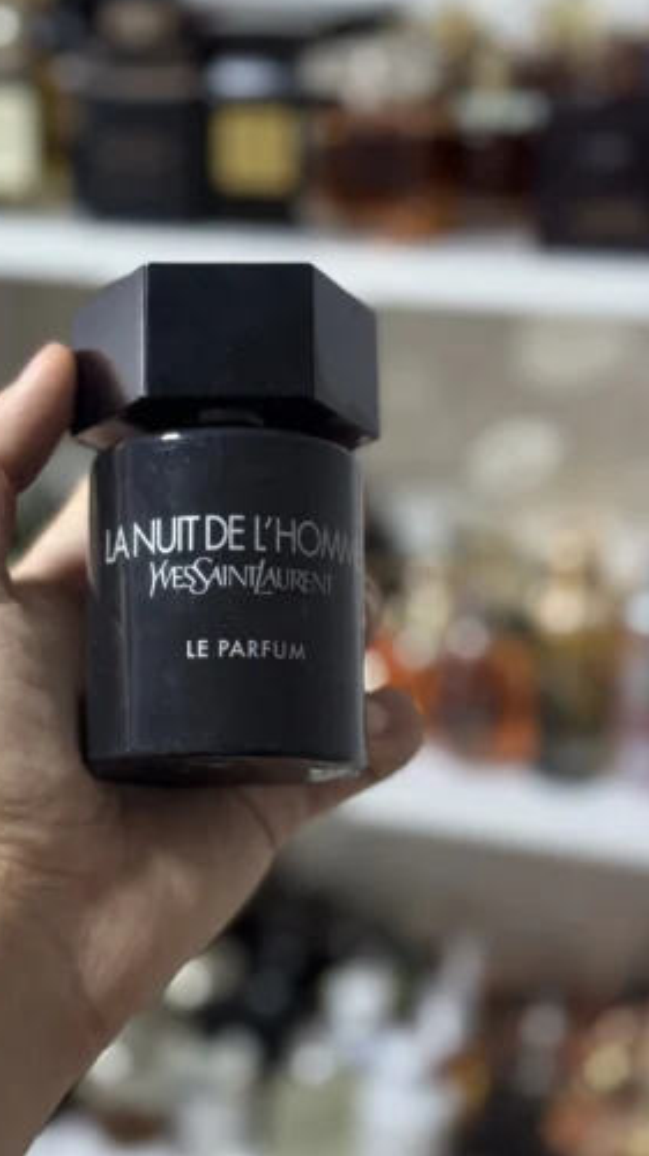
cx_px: 243
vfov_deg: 34.9
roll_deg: -0.8
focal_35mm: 60
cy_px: 544
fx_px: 1837
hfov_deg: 20.0
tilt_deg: -17.2
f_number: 1.78
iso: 250
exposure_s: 1/50
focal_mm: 6.76
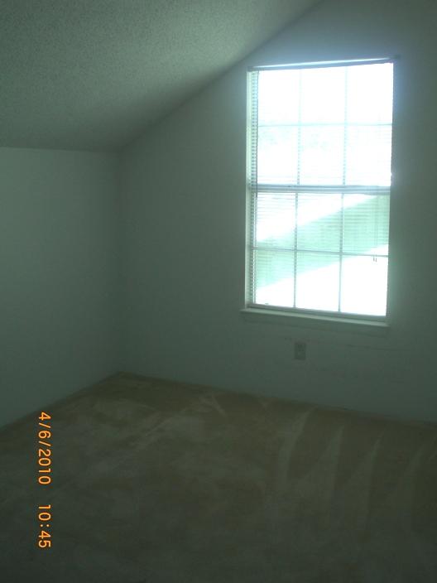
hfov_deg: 37.7
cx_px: 218
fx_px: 640
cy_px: 292
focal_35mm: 38
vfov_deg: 49.0
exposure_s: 1/160
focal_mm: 6.3
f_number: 3.1
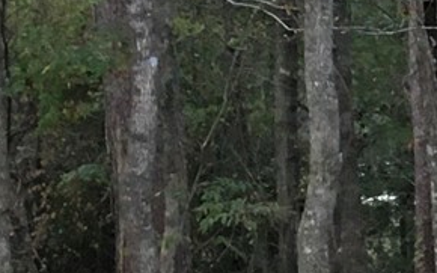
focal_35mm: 217
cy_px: 89
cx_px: 1172
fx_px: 2583
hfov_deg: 8.5
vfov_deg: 6.0
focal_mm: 4.15
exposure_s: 1/30
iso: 80
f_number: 2.2
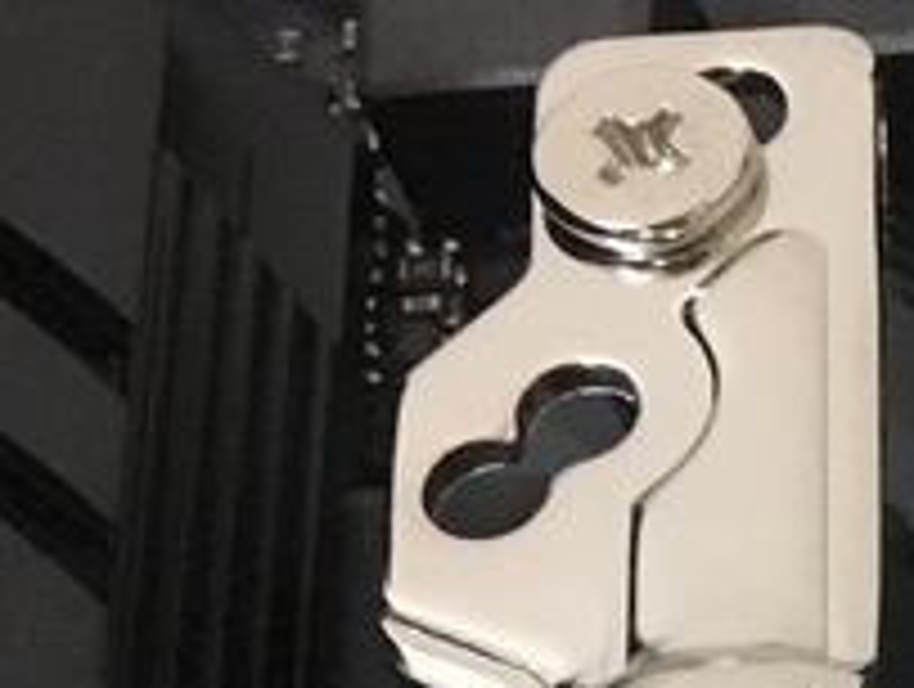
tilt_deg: -62.0
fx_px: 3862
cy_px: 1367
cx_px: 1909
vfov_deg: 9.5
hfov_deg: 11.9
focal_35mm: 146
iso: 200
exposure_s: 1/30
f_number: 2.2
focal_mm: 4.15
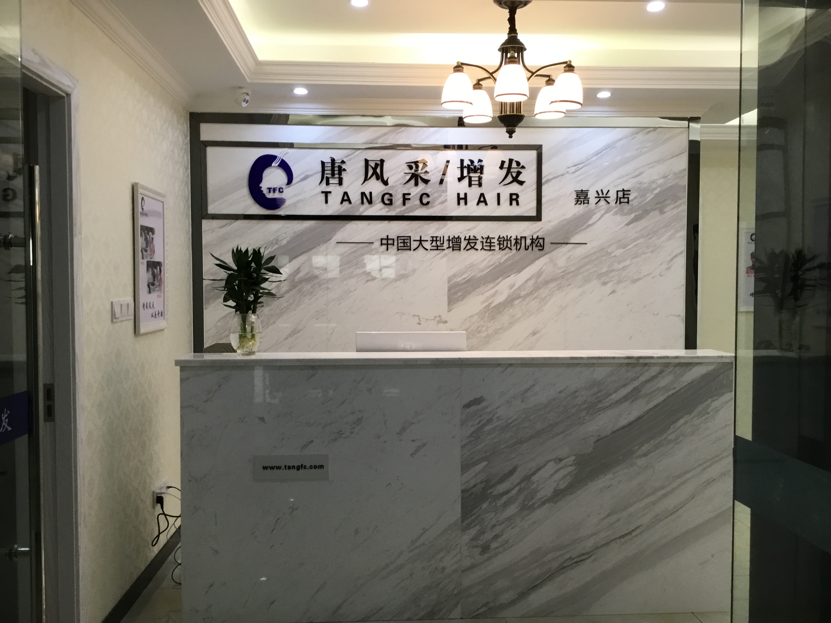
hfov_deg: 58.4
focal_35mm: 31
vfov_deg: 45.4
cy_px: 312
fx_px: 744
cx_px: 416
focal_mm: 3.3
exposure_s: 1/33
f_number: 2.4
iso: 50
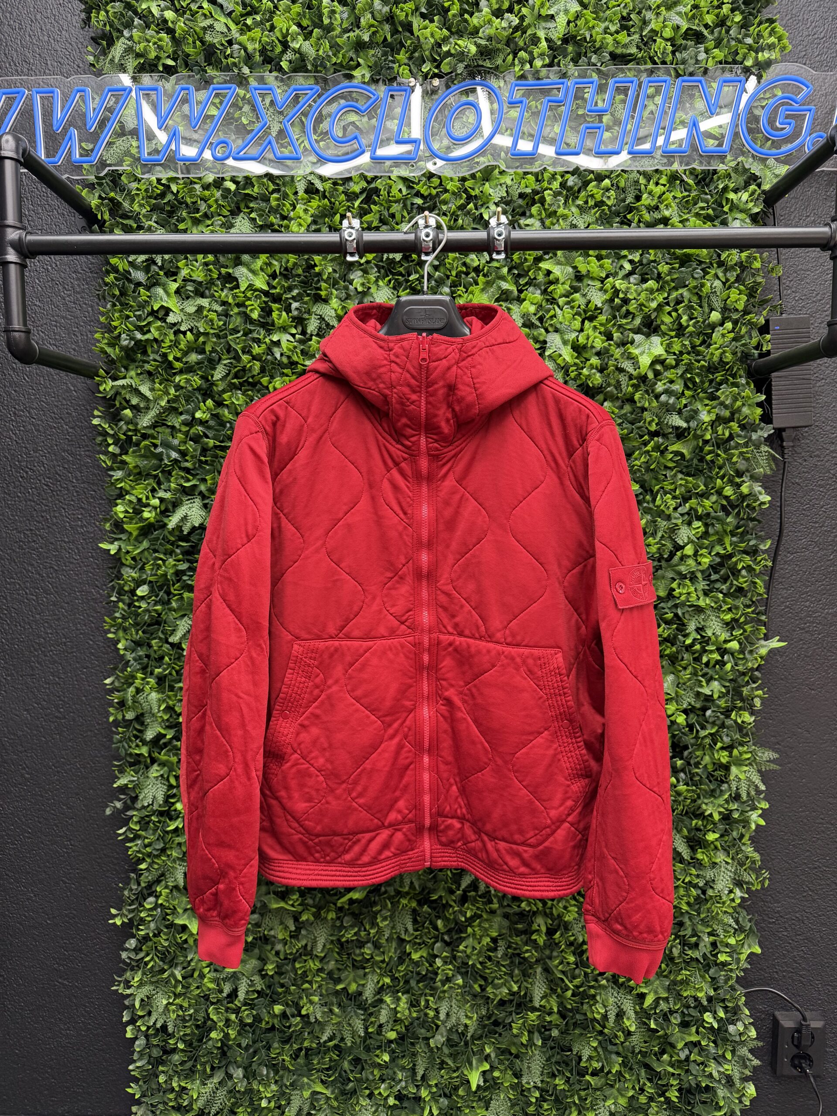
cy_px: 558
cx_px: 418
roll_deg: -0.2
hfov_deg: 56.8
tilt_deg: -5.4
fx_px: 774
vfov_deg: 71.6
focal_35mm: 24
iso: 250
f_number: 1.78
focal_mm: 6.76
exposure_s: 1/60
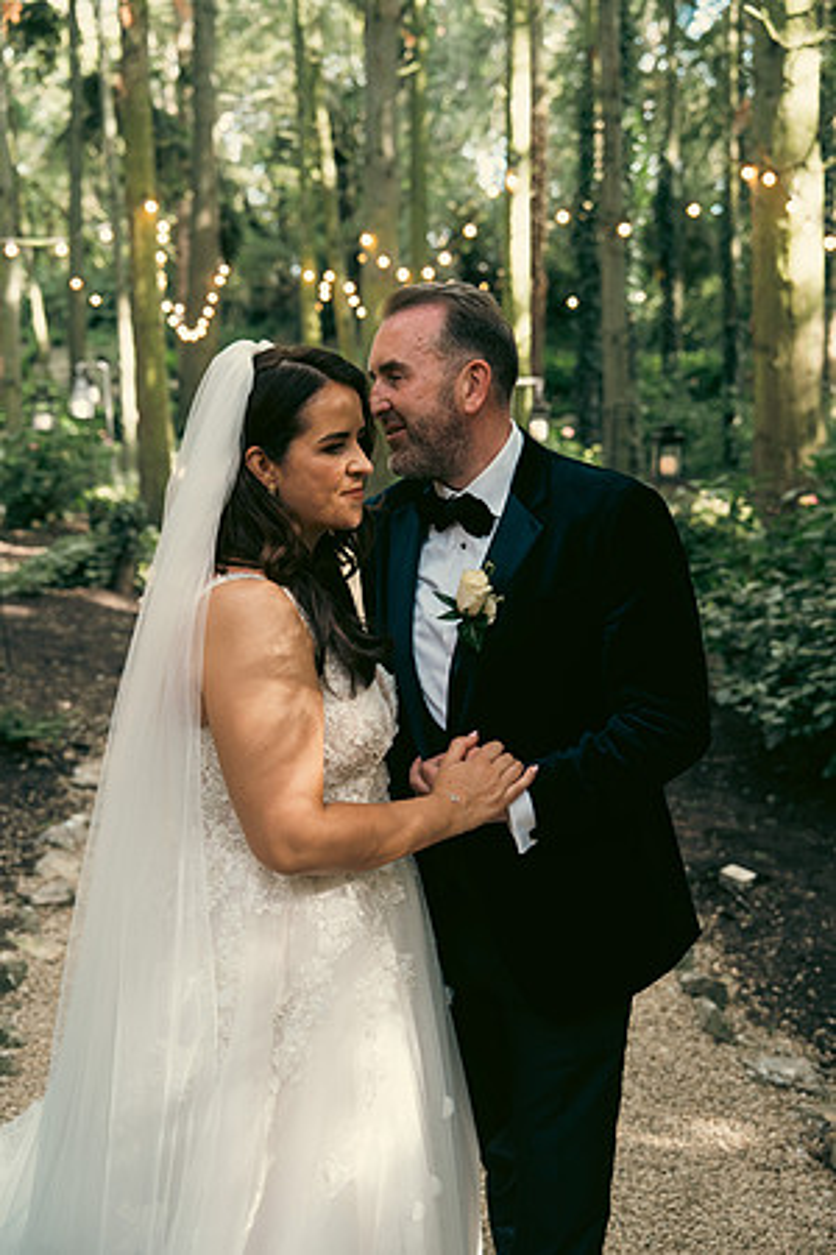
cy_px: 628
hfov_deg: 29.9
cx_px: 418
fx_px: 1567
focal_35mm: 45
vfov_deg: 43.6
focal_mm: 45
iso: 800
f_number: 3.5
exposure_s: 1/250
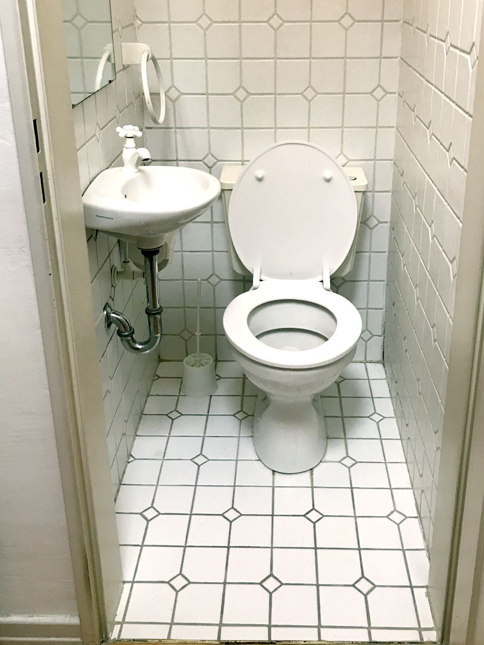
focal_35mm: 37
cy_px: 236
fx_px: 690
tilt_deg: -20.3
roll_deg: +2.1
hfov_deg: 38.6
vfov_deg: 49.6
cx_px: 261
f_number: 1.8
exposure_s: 1/30
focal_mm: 3.99
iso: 25
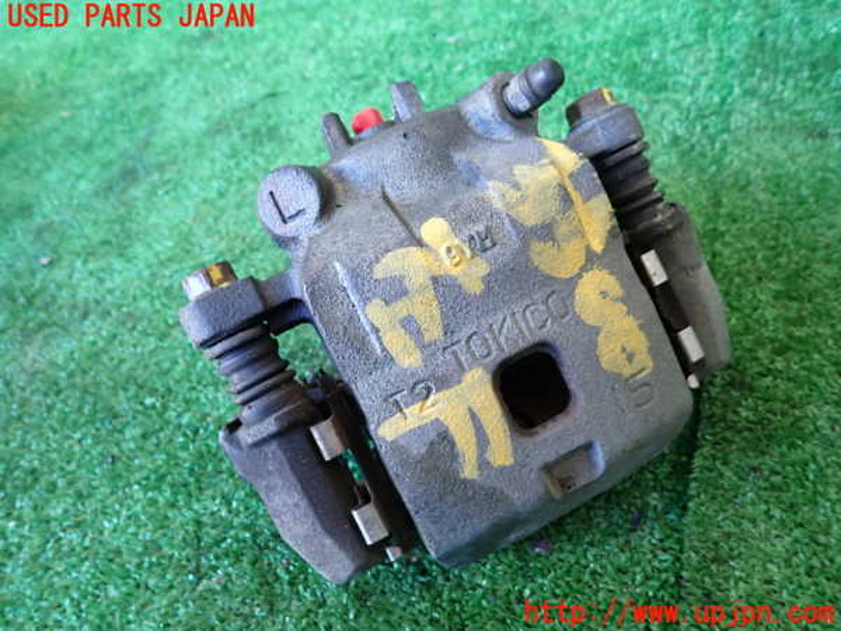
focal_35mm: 25
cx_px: 420
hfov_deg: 69.4
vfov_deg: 54.9
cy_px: 316
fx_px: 607
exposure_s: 1/30
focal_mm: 4.5
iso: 250
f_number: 2
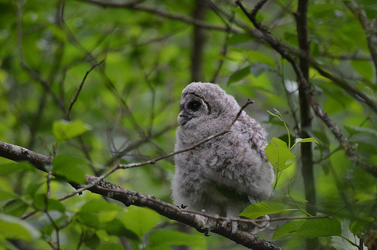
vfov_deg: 3.0
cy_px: 125
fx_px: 4702
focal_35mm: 450
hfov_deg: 4.6
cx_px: 188
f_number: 5.6
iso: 1600
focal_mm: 300
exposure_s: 1/125
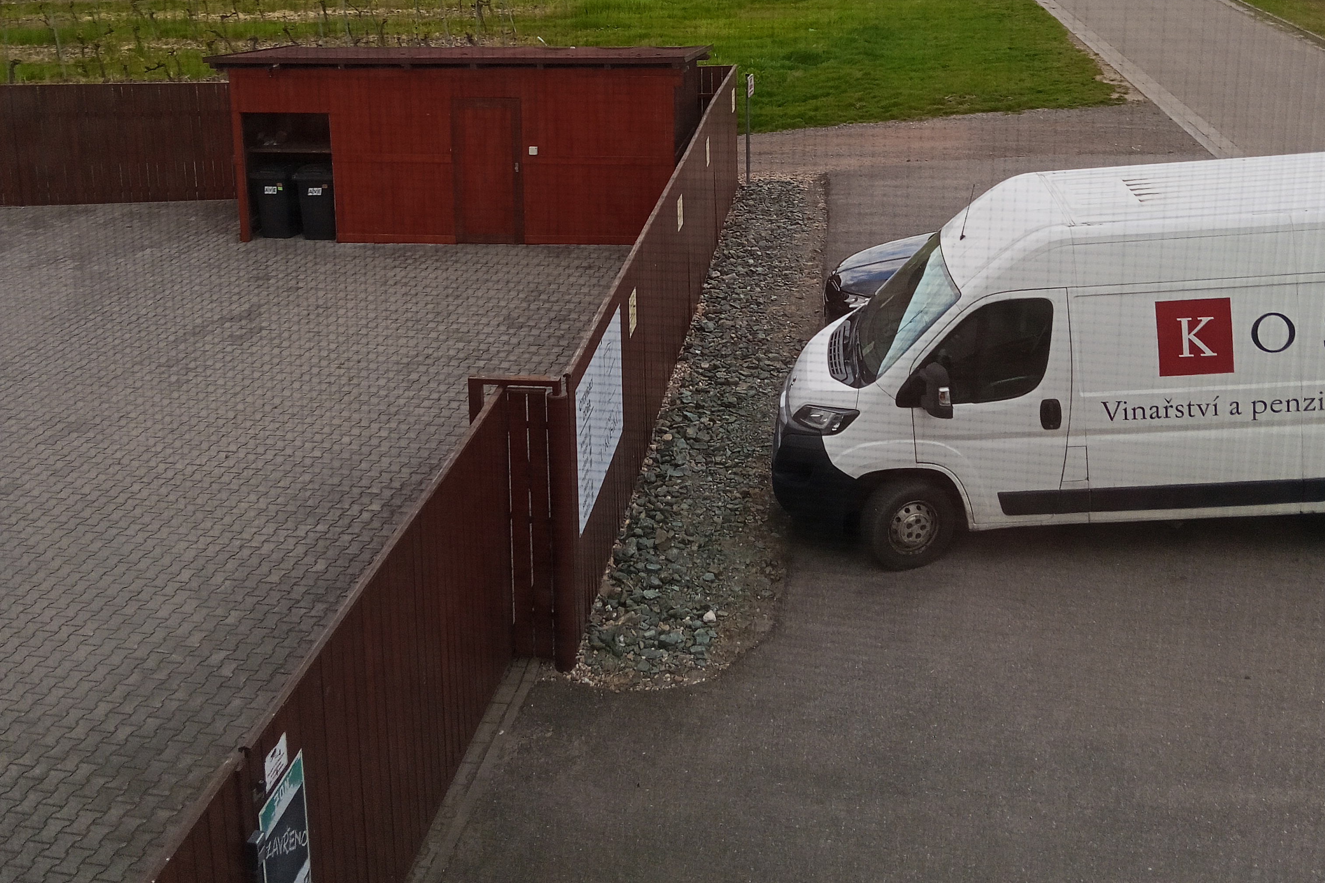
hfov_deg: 50.7
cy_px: 123
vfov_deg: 33.6
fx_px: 1399
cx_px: 665
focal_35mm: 38
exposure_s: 1/163
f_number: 1.8
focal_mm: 3.98
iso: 50
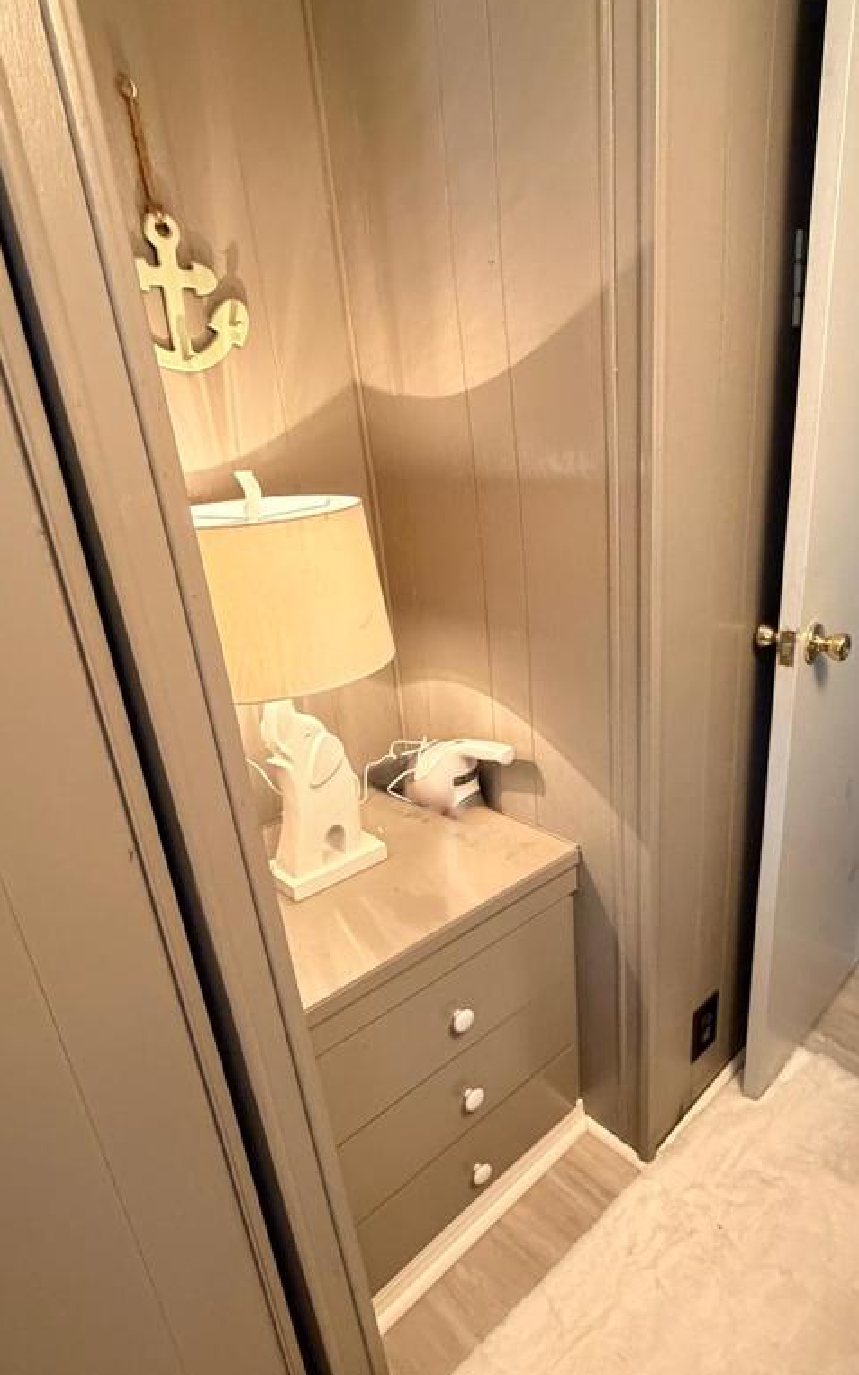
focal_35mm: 21
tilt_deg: -23.2
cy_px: 746
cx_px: 583
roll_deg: +1.7
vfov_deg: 82.1
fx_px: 786
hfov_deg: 55.9
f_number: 2.2
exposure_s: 1/60
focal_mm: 2.22
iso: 800
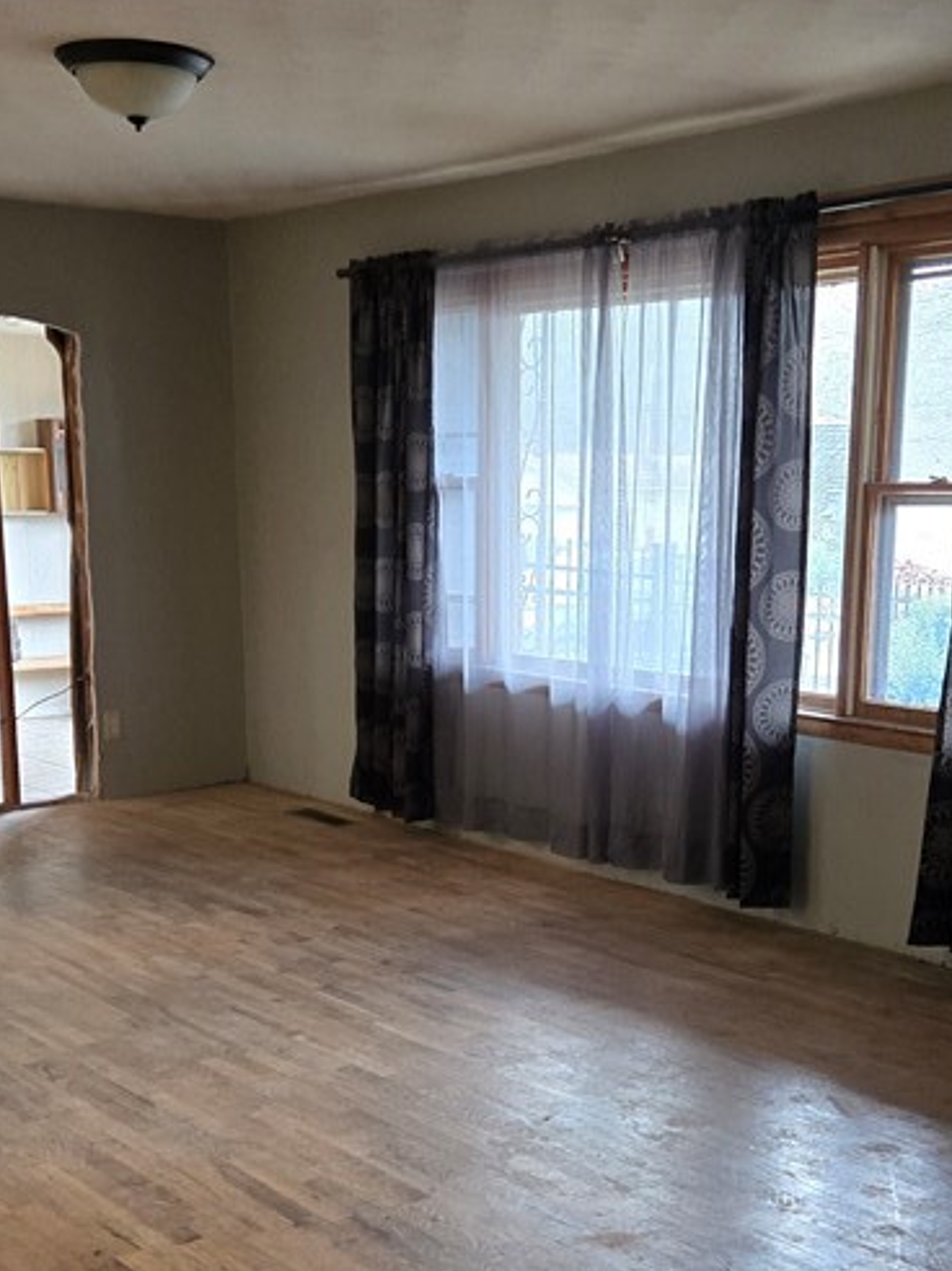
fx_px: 1761
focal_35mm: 48
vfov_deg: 39.1
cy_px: 880
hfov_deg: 30.2
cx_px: 525
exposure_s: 1/120
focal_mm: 5.4
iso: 500
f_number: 1.8
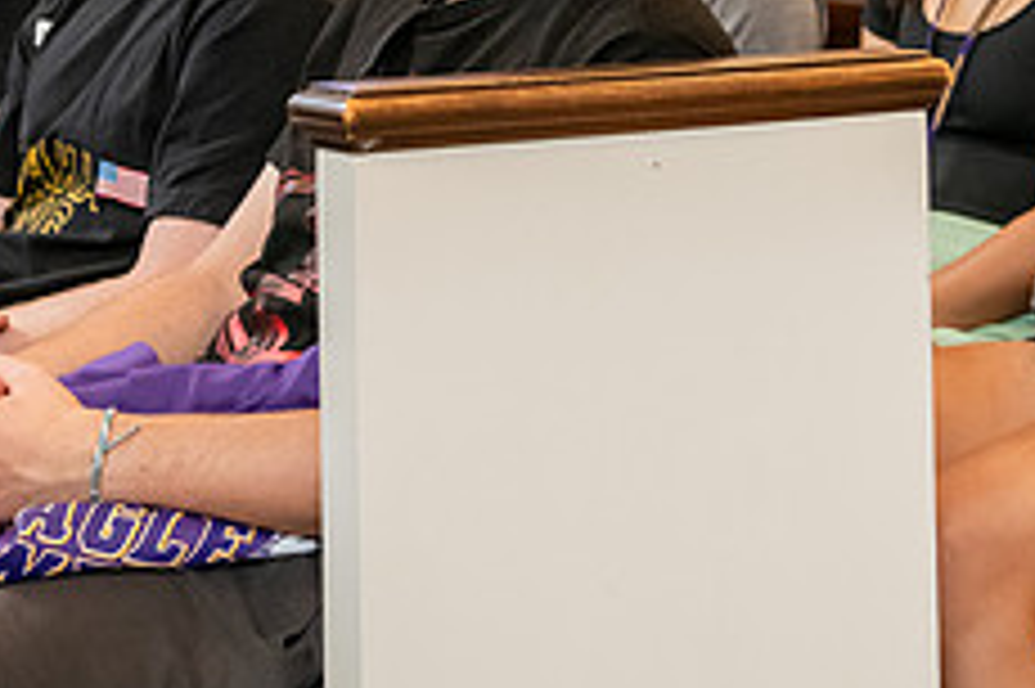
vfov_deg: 12.0
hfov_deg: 18.4
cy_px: -151
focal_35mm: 111
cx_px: 382
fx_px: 3189
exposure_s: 1/160
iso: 2500
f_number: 3.5
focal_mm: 44
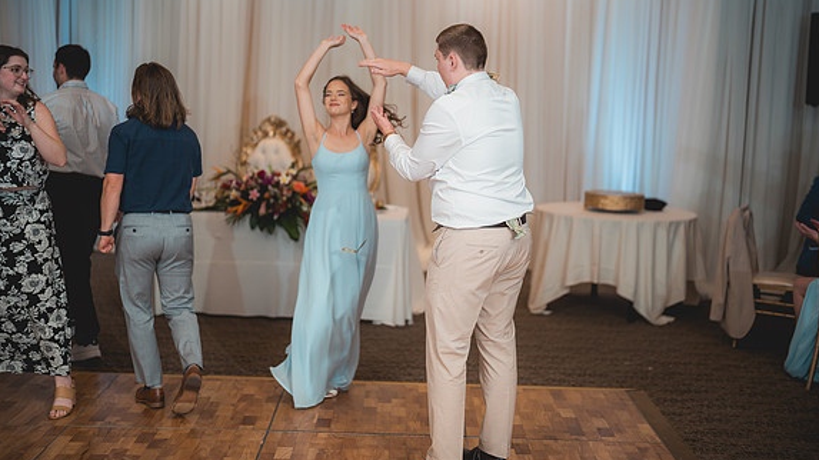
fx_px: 1151
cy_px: 195
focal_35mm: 53
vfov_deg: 22.6
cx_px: 412
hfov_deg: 39.2
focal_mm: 50
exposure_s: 1/250
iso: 80
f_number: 1.2
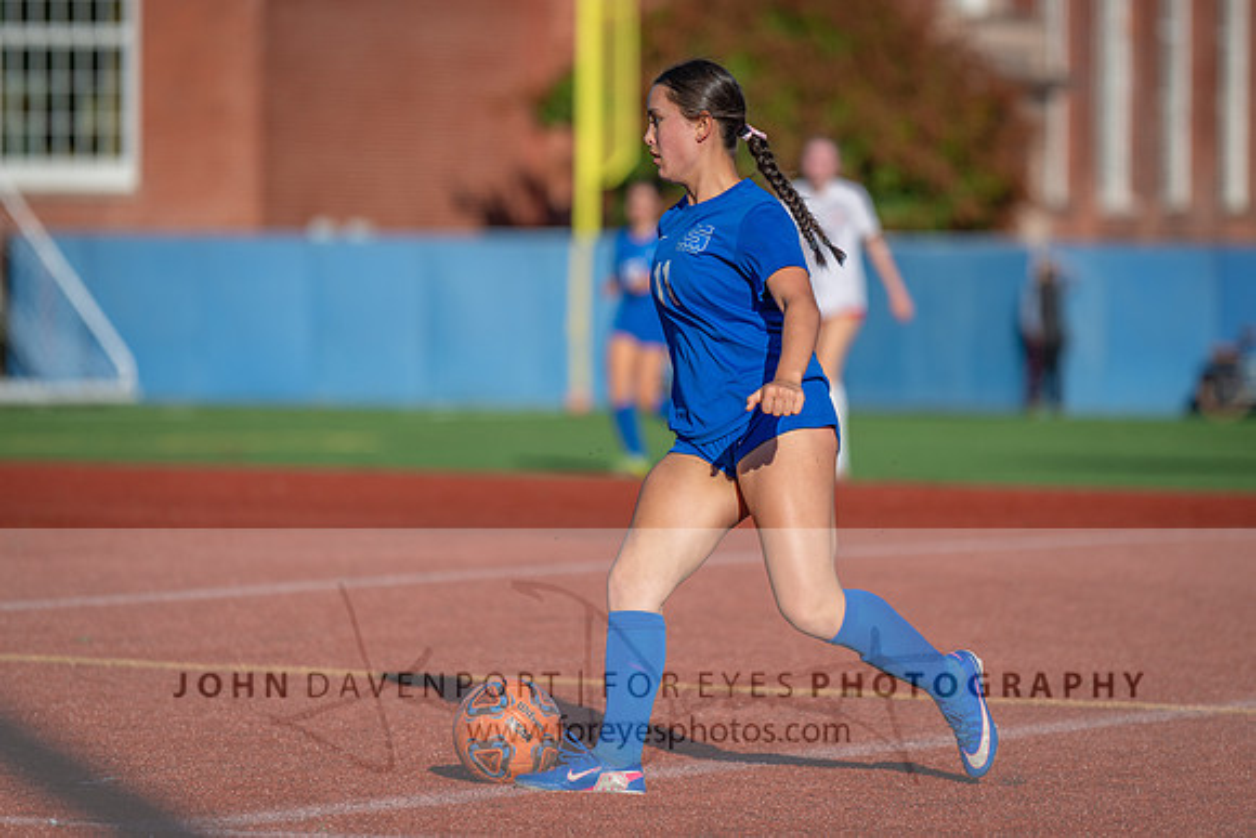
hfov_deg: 7.9
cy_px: 350
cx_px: 739
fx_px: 9111
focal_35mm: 261
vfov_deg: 5.3
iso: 160
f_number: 2.8
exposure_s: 1/3200
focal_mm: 200
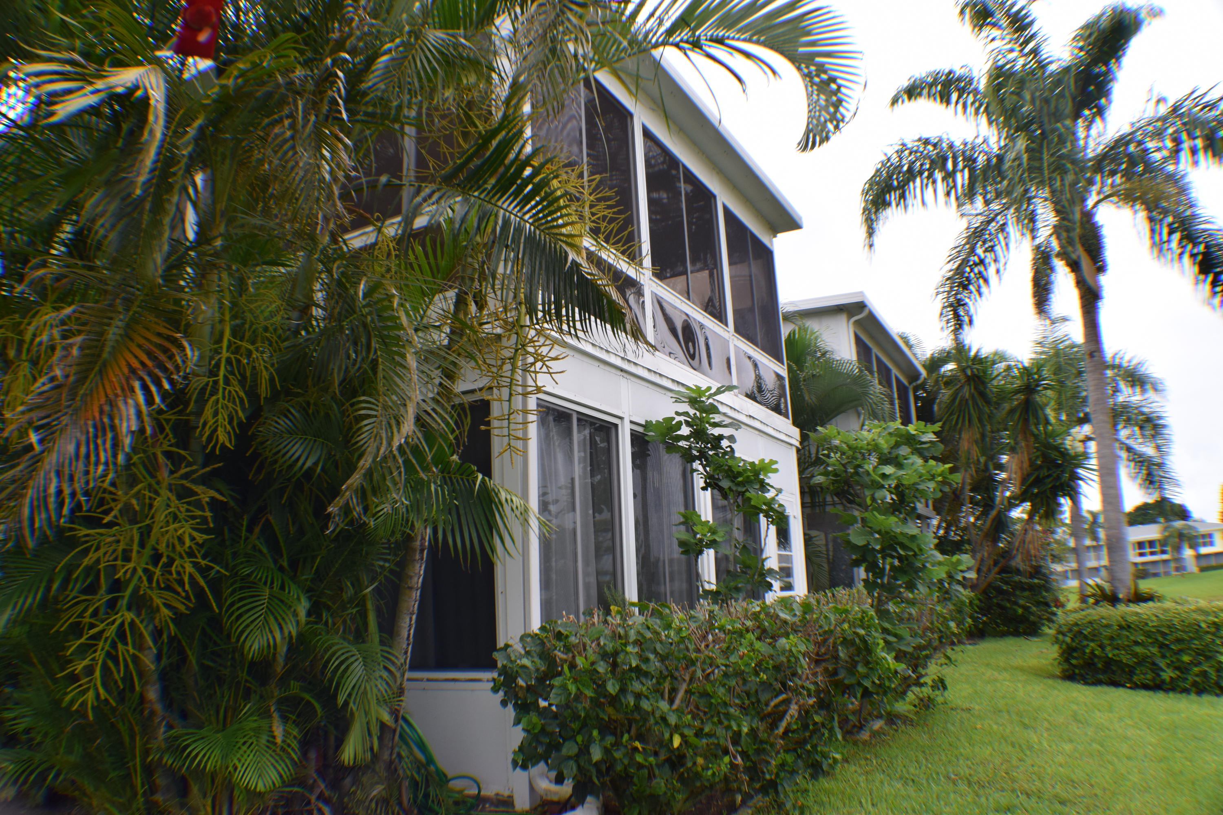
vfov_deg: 40.0
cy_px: 408
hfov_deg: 57.2
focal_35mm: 33
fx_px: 1121
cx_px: 612
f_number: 8
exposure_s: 1/250
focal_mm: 22
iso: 320
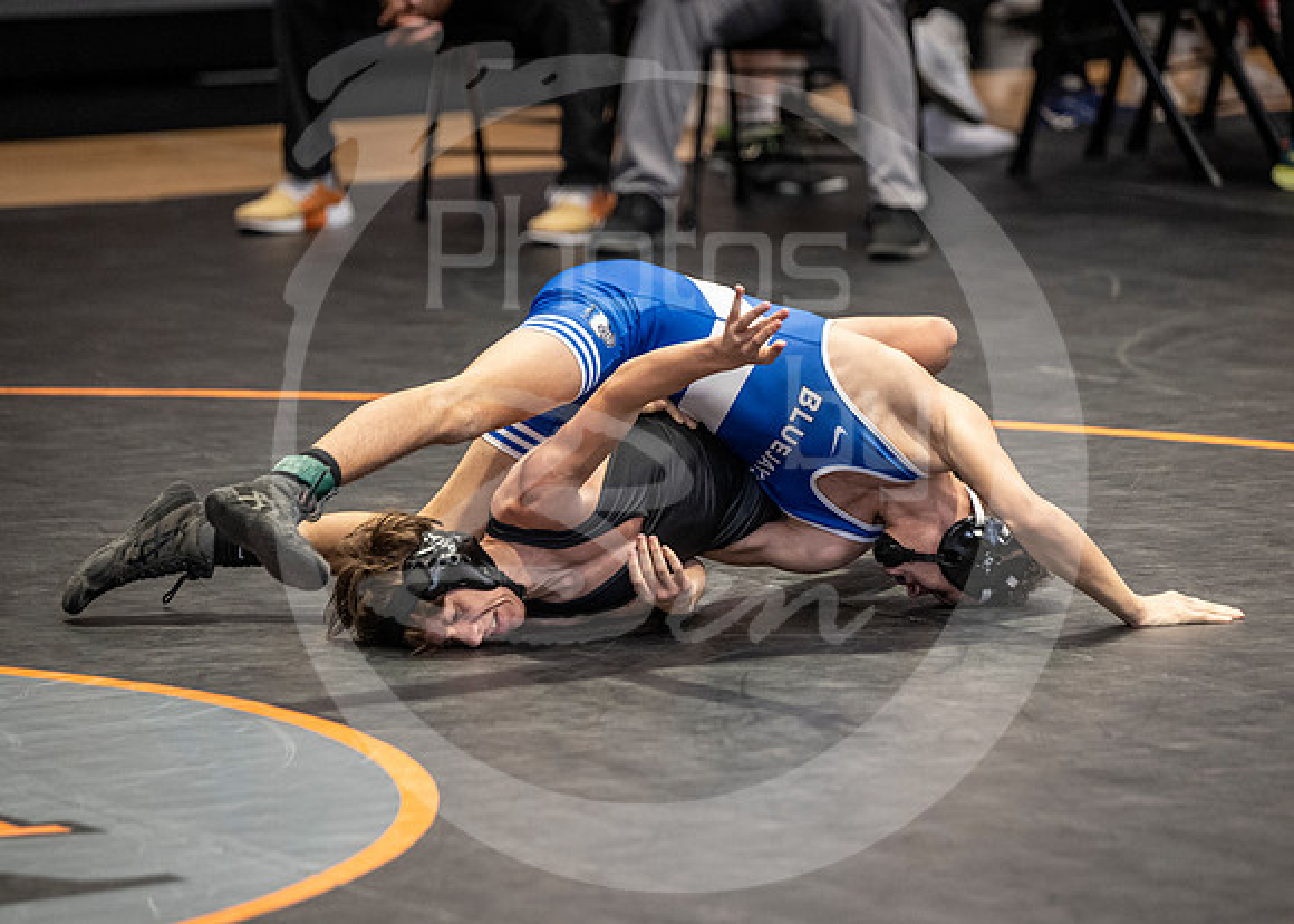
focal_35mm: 247
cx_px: 714
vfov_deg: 5.8
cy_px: 544
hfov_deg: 8.2
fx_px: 9075
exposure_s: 1/1000
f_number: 2.8
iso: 3200
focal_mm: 200
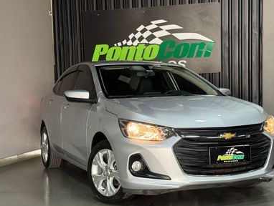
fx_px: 468
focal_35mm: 59
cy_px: 125
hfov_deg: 32.6
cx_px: 163
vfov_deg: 24.8
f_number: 1.78
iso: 200
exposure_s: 1/60
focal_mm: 6.76
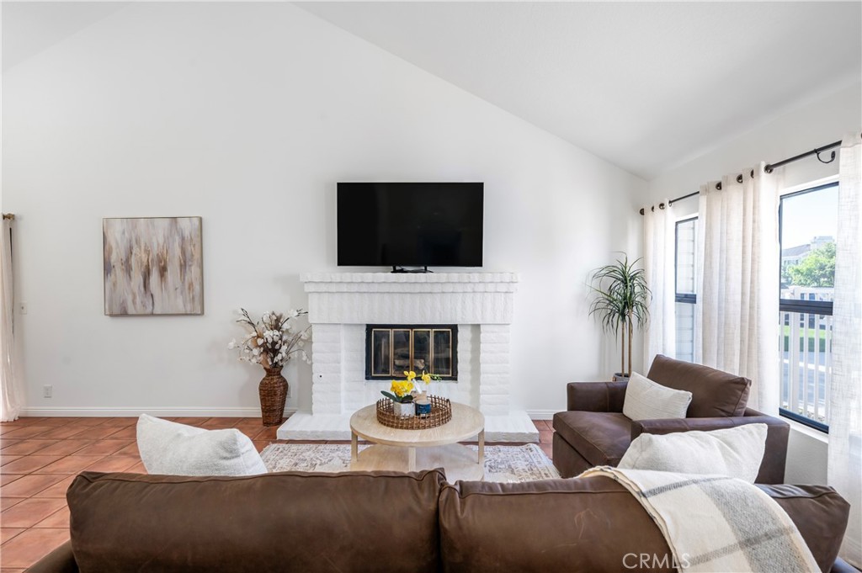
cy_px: 286
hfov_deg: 91.7
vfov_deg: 68.8
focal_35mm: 18
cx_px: 431
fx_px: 419
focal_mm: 17.5
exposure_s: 1/200
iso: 320
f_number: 7.1
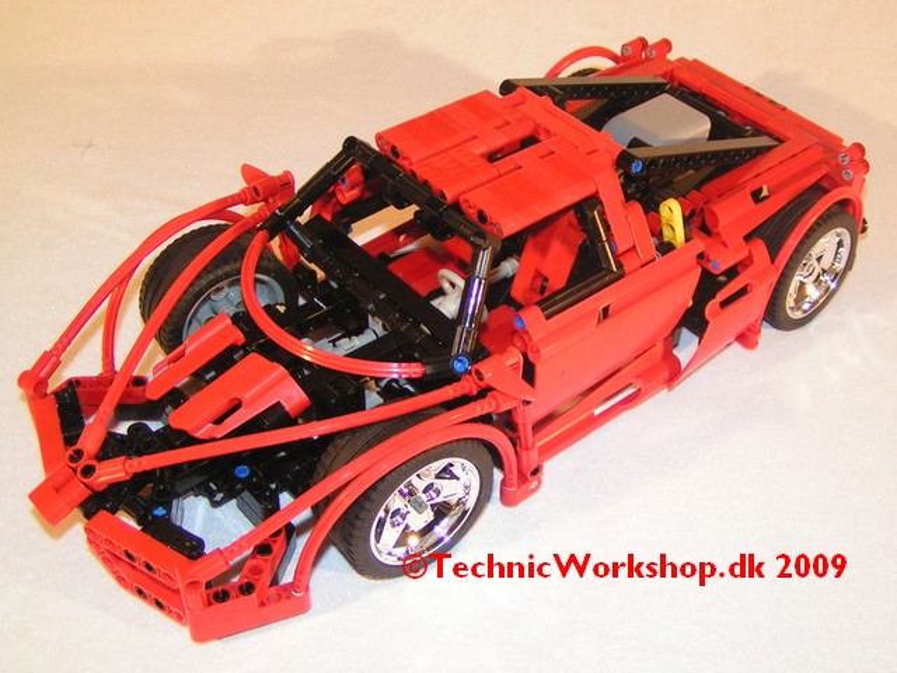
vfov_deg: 37.7
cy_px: 336
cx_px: 448
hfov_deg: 49.0
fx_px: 985
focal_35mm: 38
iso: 200
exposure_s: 1/40
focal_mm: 5.8
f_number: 2.8
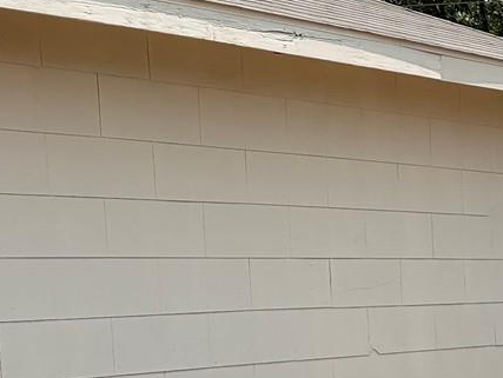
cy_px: 446
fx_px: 1672
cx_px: 1101
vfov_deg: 12.6
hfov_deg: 13.7
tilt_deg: -5.7
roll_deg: +0.6
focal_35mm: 115
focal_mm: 6.76
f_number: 1.78
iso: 80
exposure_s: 1/3759
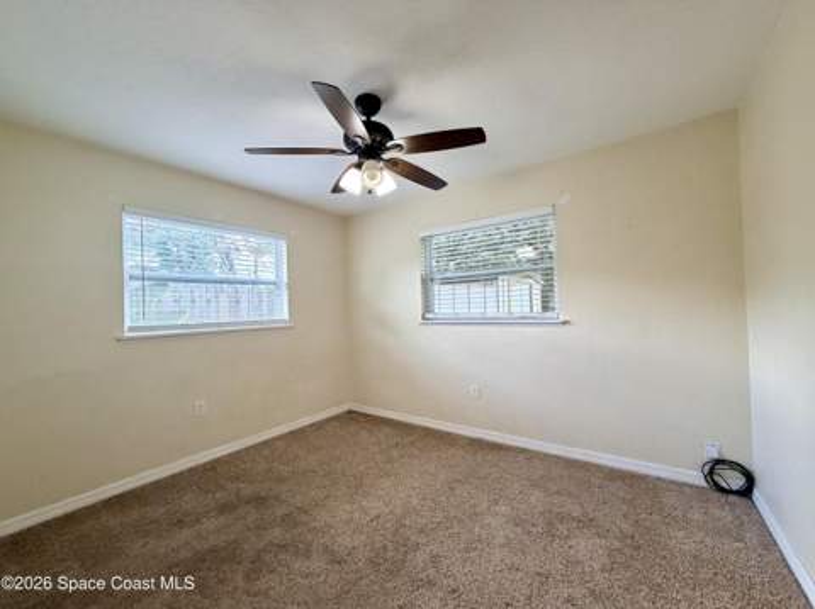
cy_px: 304
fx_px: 329
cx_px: 408
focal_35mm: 14
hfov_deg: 102.1
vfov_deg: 85.6
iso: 250
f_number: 2.2
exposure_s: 1/120
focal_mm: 2.22
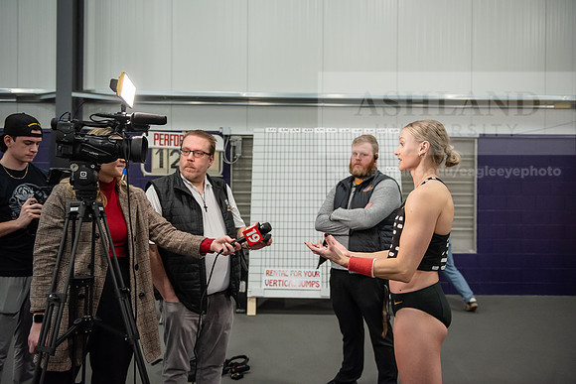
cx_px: 288
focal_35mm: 34
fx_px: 544
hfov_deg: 55.8
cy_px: 192
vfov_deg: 38.9
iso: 4000
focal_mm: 34
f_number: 3.2
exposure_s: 1/400
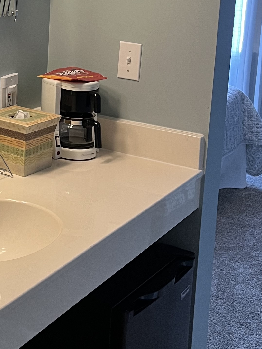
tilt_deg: -12.5
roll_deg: -0.9
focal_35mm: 73
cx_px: -84
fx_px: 737
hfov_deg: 18.7
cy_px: 58
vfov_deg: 26.1
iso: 100
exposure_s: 1/60
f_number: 1.6
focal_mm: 5.1
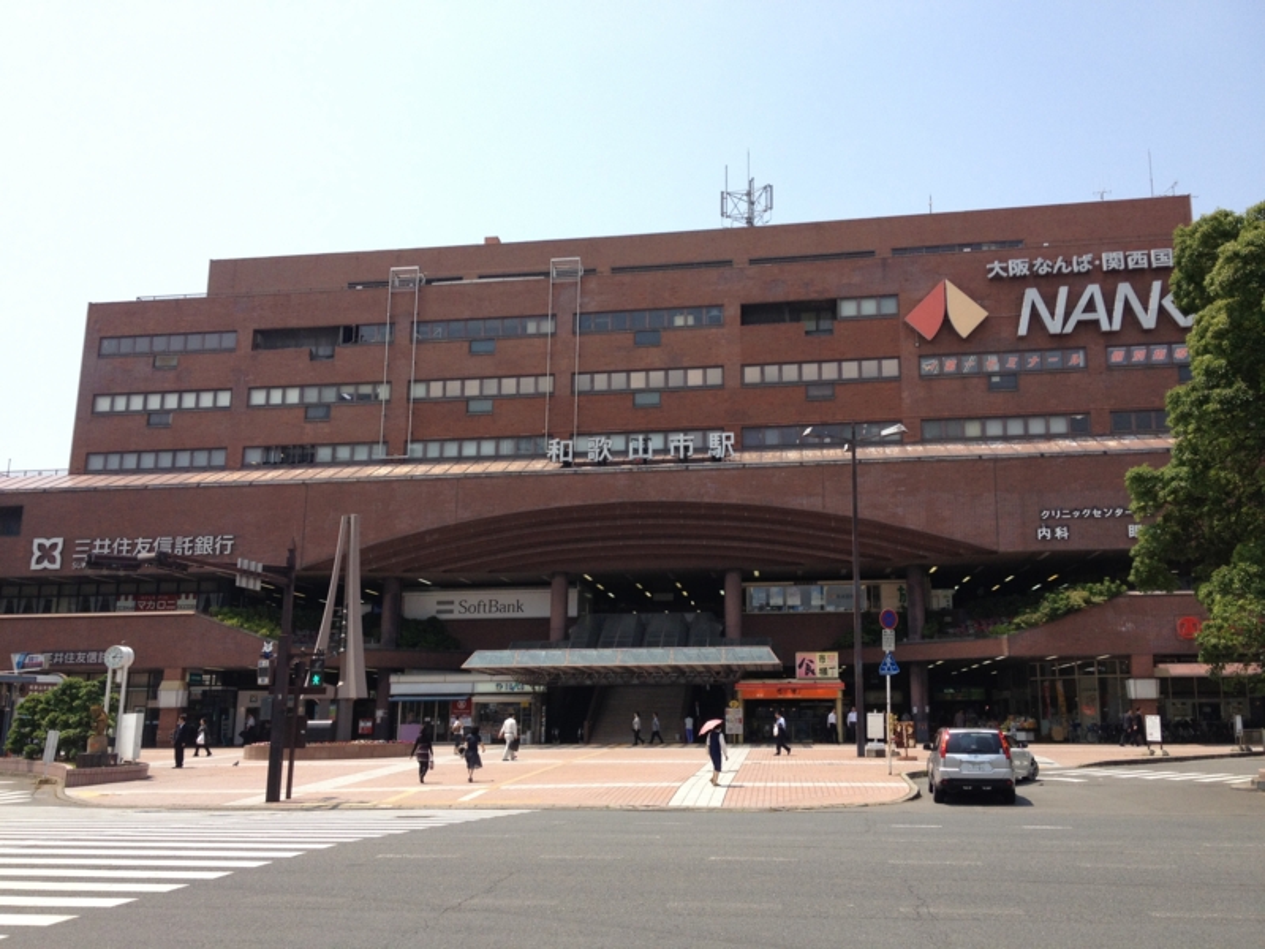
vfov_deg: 40.7
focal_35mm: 35
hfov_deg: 52.6
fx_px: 1279
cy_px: 474
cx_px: 632
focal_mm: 4.28
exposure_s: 1/1453
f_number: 2.4
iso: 64
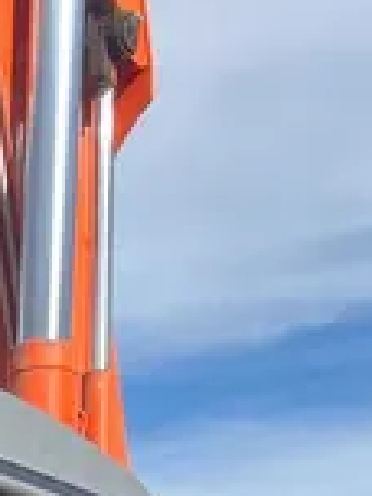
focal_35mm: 125
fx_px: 1791
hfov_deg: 11.1
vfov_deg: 12.8
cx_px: -284
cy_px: 1114
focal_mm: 5.1
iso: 50
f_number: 1.6
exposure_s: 1/2632
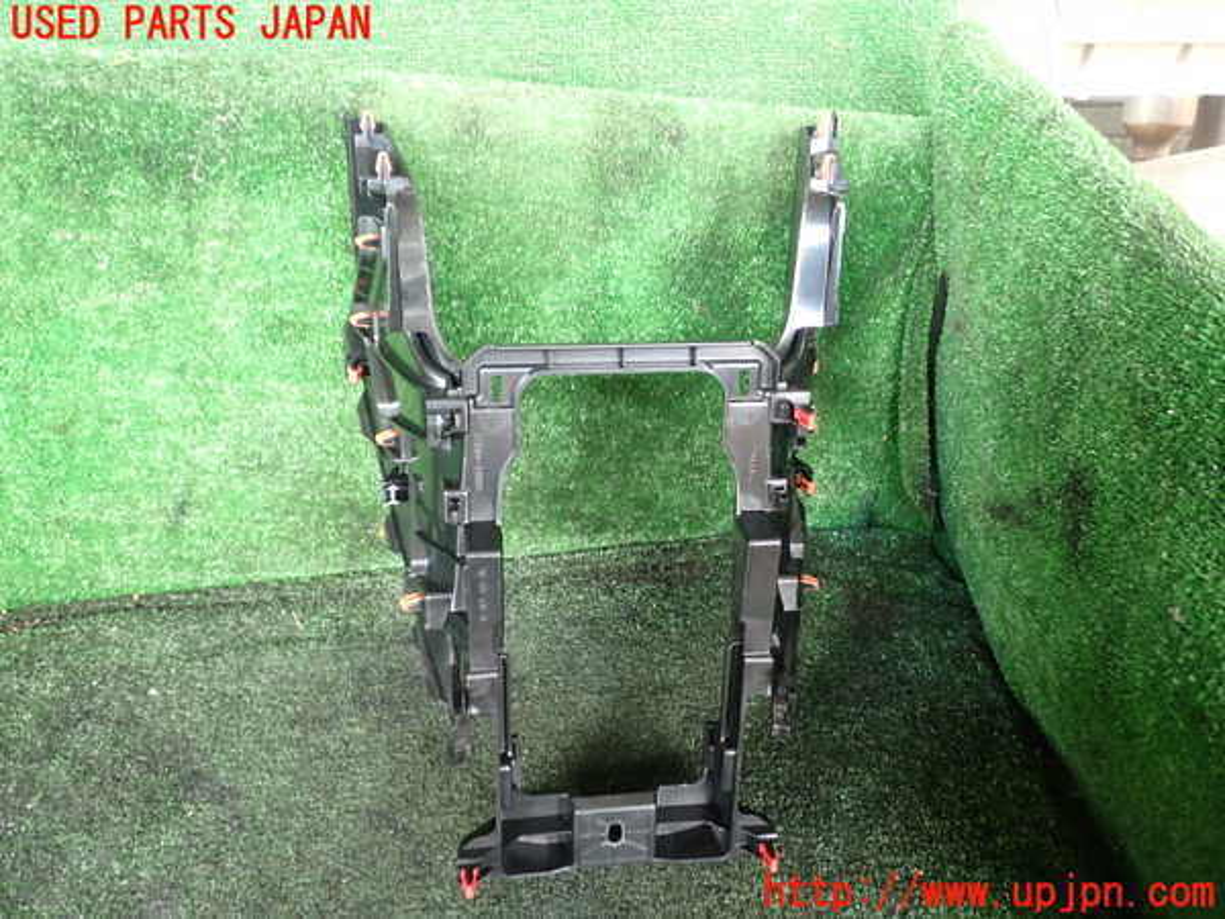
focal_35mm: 30
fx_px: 1062
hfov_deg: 60.0
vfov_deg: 46.8
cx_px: 612
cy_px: 460
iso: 200
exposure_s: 1/50
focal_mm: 5.4
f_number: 2.3
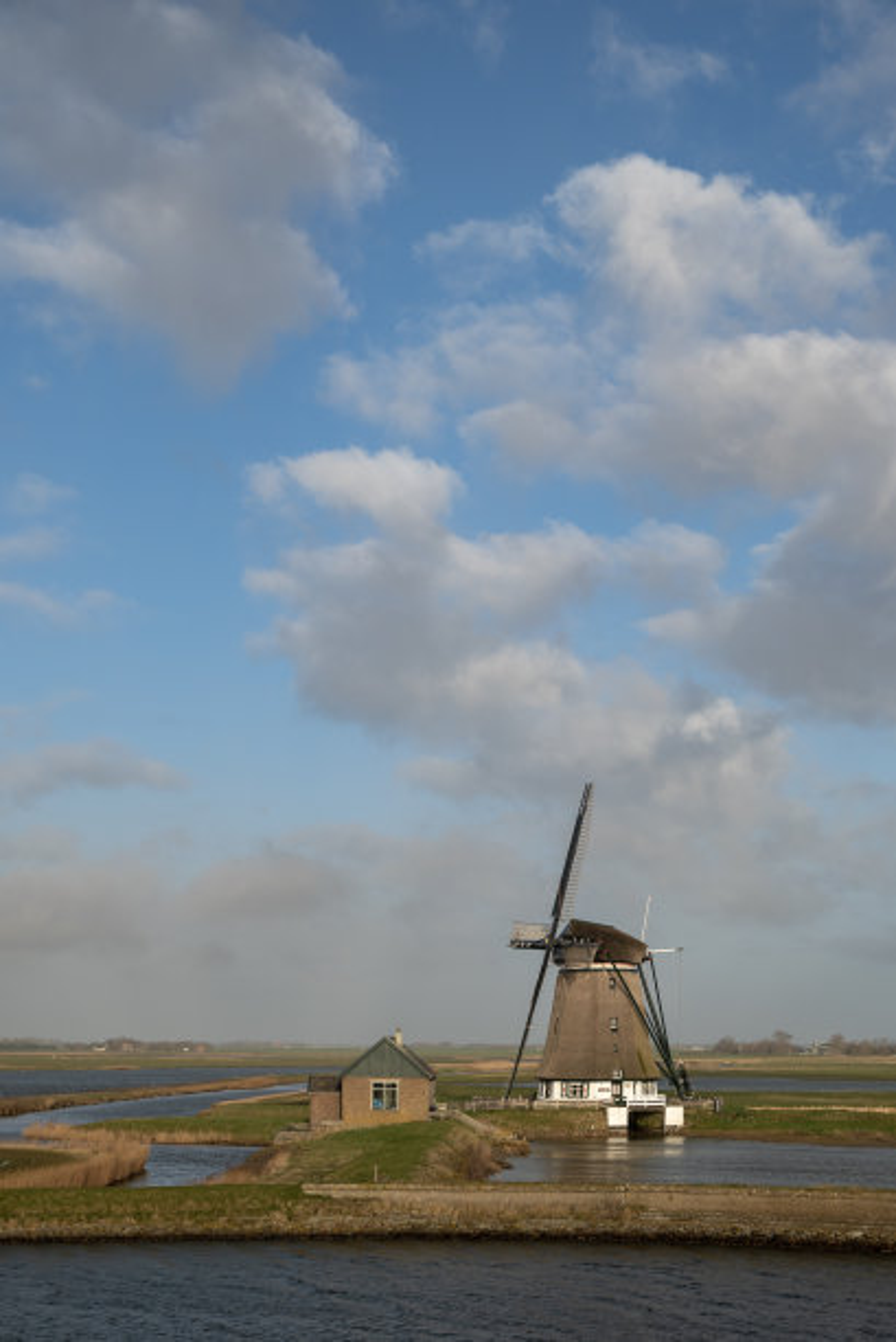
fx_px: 1789
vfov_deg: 41.1
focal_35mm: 48
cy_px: 671
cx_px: 448
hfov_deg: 28.1
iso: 250
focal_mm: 48
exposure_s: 1/1250
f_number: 5.6
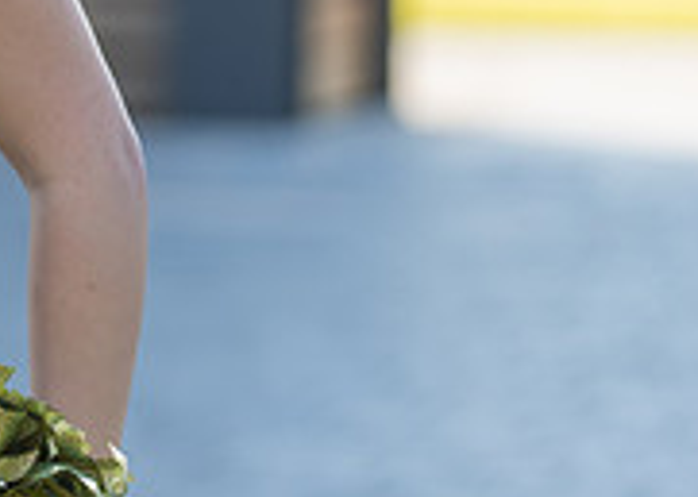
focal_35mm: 427
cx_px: -345
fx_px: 8458
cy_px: -106
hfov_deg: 4.7
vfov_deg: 3.4
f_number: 2.8
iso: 125
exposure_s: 1/400
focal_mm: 116
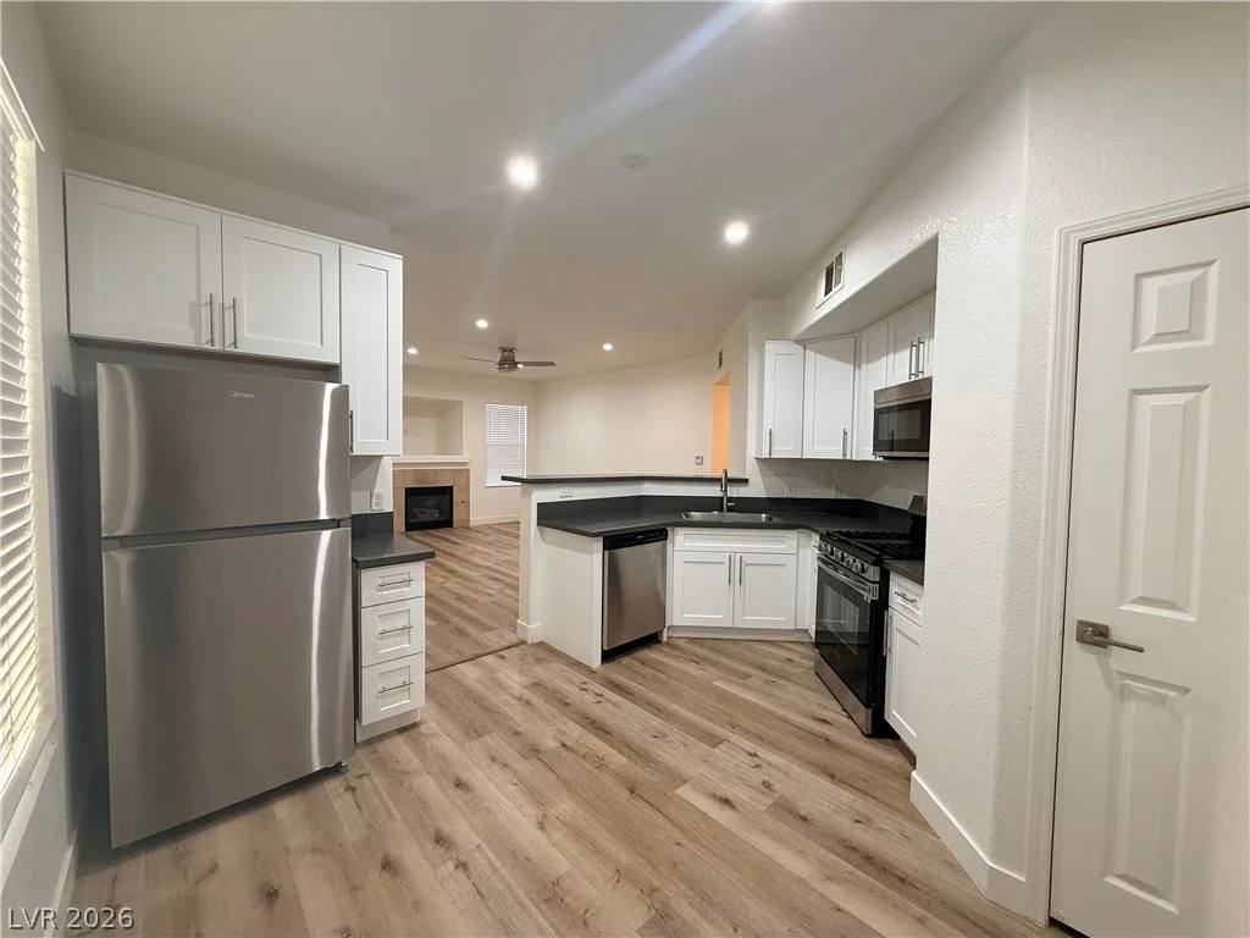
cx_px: 625
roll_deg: -0.5
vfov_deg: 85.7
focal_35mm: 14
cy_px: 469
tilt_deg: -1.4
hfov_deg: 102.1
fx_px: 506
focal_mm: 2.22
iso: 250
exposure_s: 1/60
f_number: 2.2
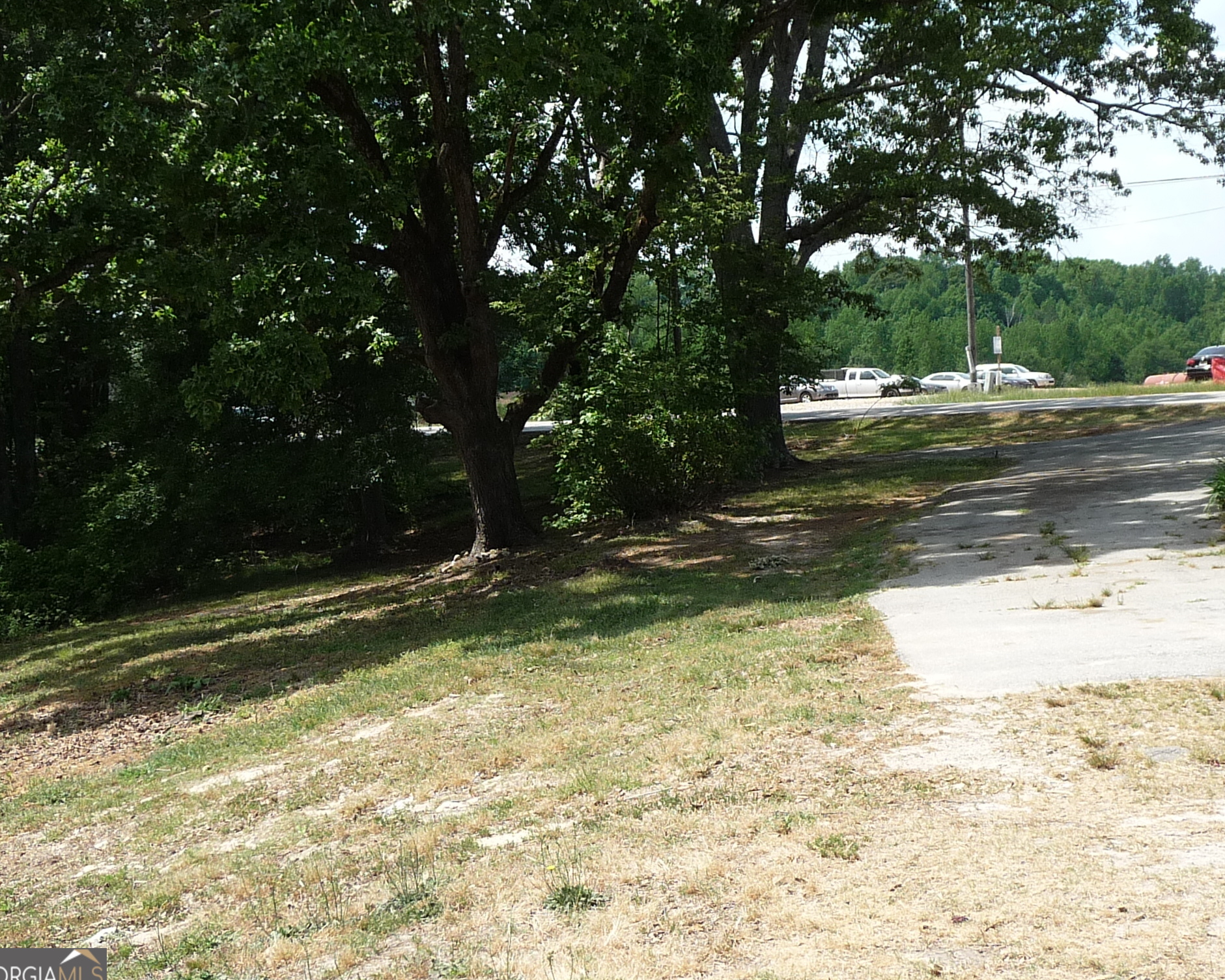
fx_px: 1849
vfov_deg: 29.7
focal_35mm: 51
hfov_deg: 36.7
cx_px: 625
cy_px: 497
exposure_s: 1/500
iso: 100
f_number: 3.4
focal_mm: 5
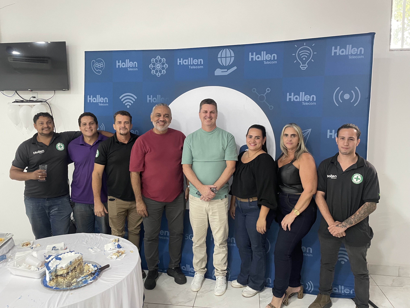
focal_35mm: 26
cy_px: 154
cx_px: 205
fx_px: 308
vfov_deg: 53.1
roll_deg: +0.6
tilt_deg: -4.5
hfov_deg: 67.3
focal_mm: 4.2
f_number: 1.6
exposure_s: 1/60
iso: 400
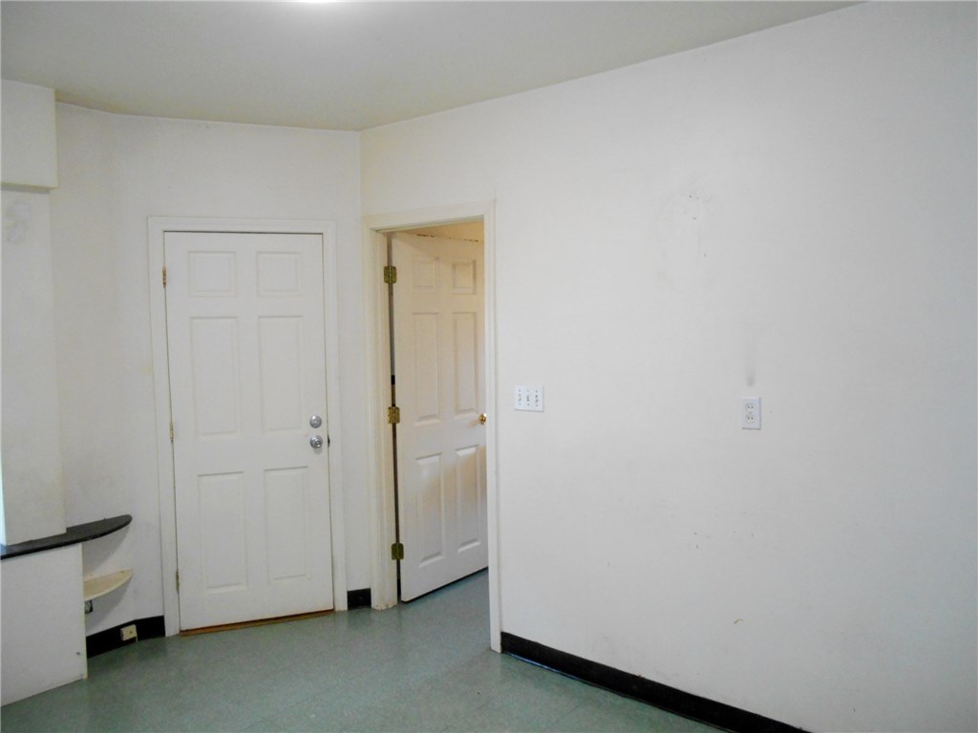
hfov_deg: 67.3
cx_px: 489
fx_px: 735
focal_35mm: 26
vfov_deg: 53.1
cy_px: 366
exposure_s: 1/30
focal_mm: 4.6
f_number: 3.2
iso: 320
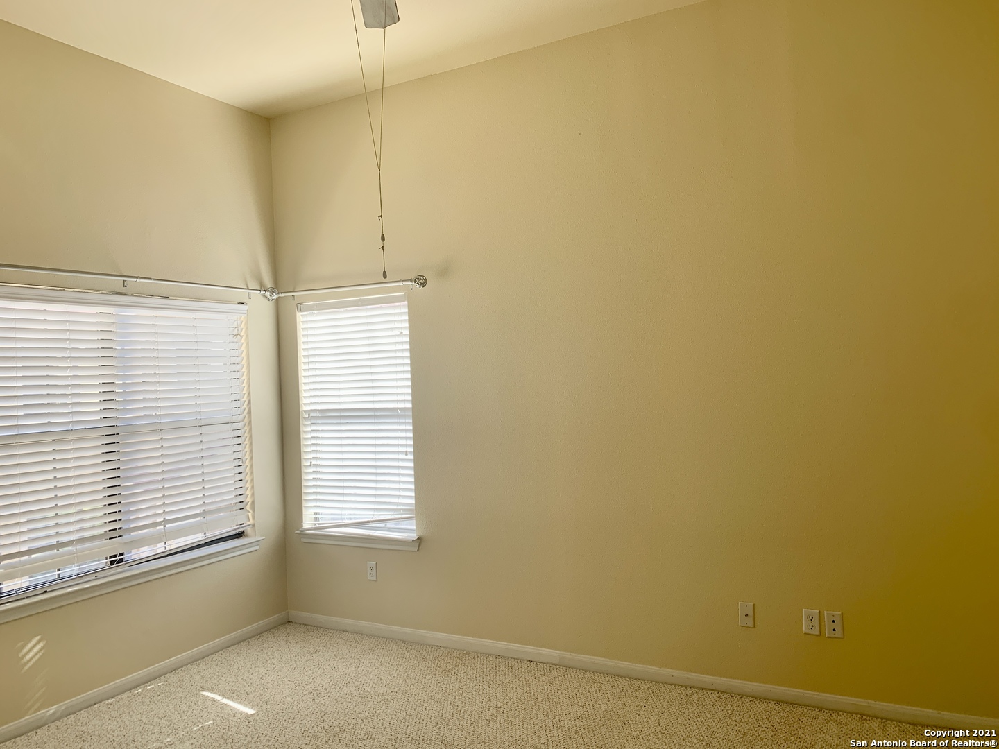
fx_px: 750
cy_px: 374
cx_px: 500
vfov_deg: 53.1
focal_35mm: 26
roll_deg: +2.8
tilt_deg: +0.7
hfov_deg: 67.3
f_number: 1.8
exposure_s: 1/121
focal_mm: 4.25
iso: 40
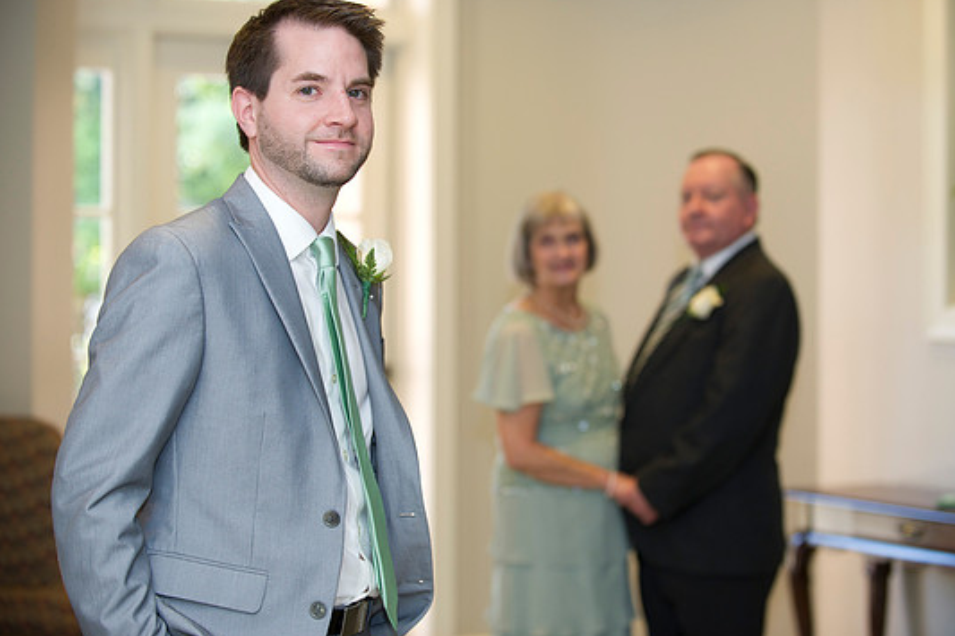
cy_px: 305
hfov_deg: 23.4
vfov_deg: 15.7
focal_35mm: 87
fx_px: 2307
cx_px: 503
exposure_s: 1/200
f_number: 2.8
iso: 800
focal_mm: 80
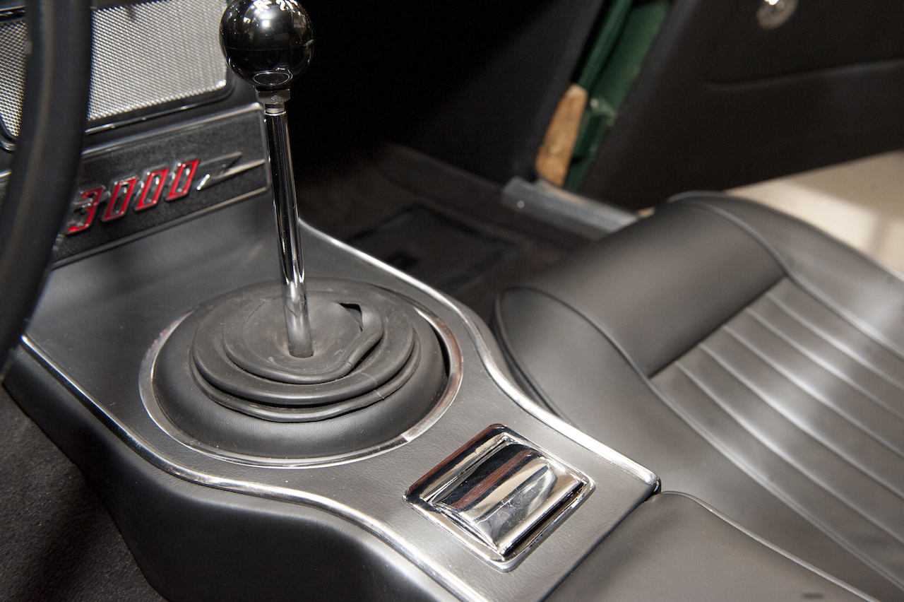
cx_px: 452
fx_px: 878
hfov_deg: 54.5
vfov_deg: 37.8
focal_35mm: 35
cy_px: 301
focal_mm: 35
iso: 3200
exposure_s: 1/100
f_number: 7.1
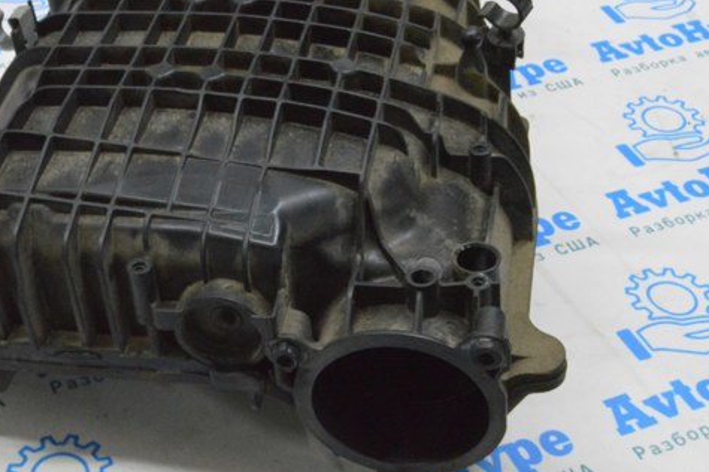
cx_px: 242
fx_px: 1391
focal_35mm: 71
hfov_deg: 28.4
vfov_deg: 19.2
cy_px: 234
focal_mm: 35
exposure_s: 1/15
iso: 6400
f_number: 20
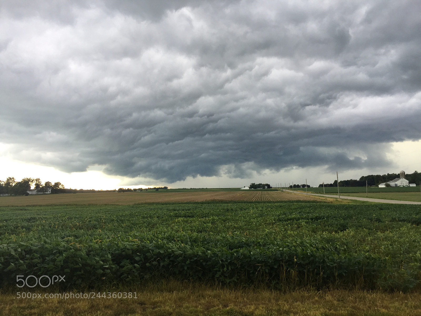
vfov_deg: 48.2
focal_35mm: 29
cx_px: 210
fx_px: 353
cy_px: 158
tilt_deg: +5.6
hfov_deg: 61.7
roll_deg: -0.5
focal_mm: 4.15
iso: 32
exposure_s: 1/60
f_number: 2.2
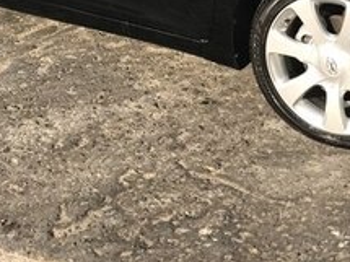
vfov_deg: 16.2
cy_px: -87
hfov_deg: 22.8
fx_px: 869
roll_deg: +1.8
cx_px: 187
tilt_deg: -14.0
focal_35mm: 86
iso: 20
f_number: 1.8
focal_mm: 3.99
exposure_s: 1/665
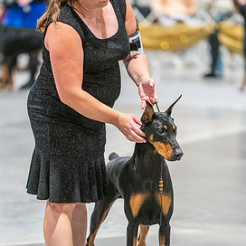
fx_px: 2259
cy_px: 154
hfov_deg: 6.2
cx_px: 131
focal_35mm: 281
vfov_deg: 6.2
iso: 6400
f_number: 2.8
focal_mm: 200
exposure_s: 1/250
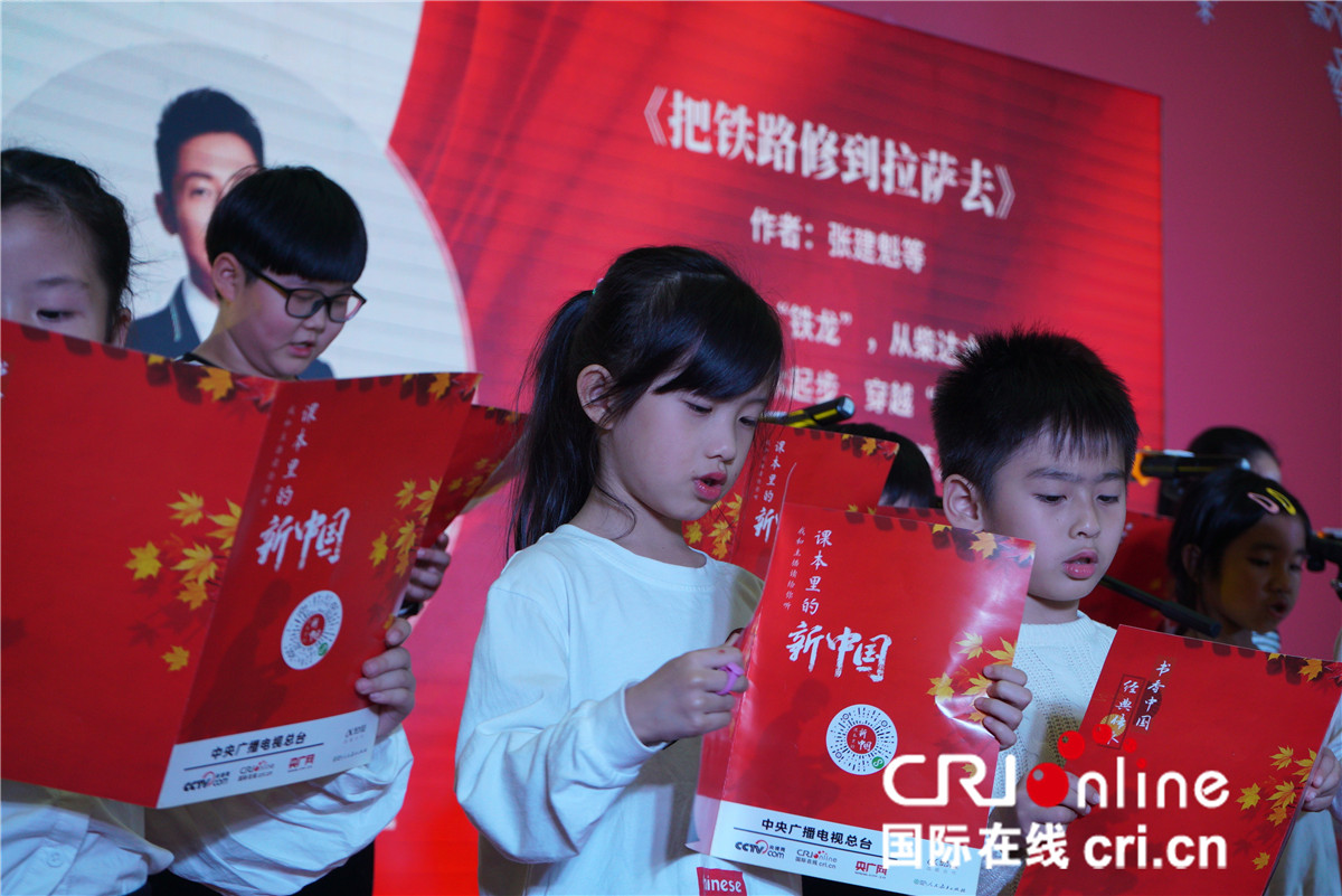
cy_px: 448
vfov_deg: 19.5
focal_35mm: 70
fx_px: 2610
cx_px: 671
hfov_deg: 28.8
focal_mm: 70
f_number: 7.1
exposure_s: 1/200
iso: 1000
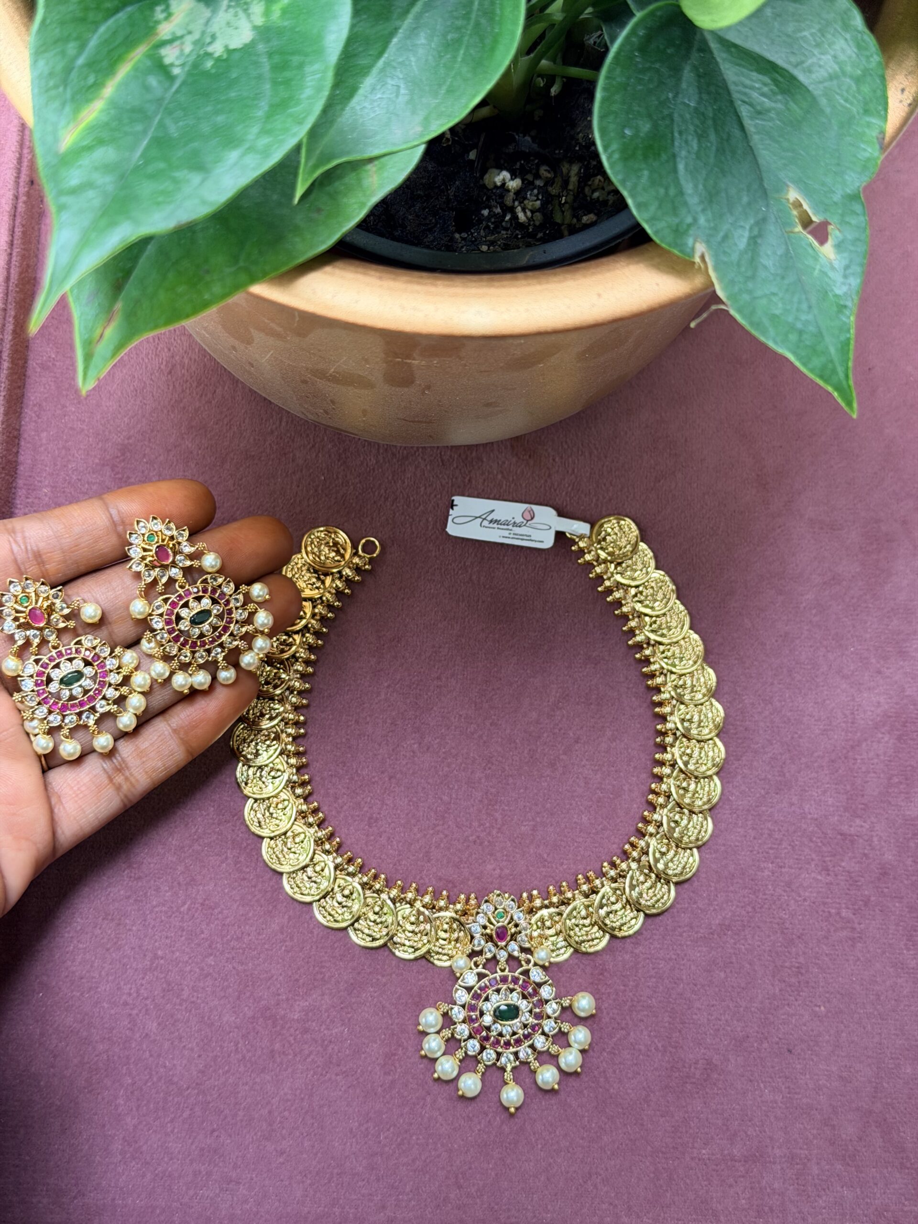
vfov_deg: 39.7
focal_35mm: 48
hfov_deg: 30.3
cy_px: 612
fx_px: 1697
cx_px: 459
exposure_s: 1/60
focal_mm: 6.76
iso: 125
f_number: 1.78
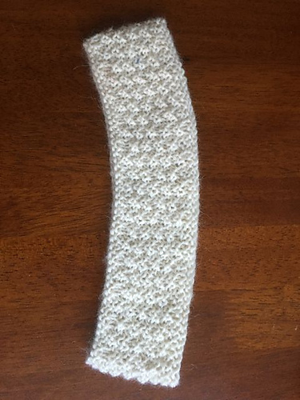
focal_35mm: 29
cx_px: 150
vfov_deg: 61.7
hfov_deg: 48.2
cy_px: 200
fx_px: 335
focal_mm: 4.15
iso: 125
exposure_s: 1/30
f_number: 2.2
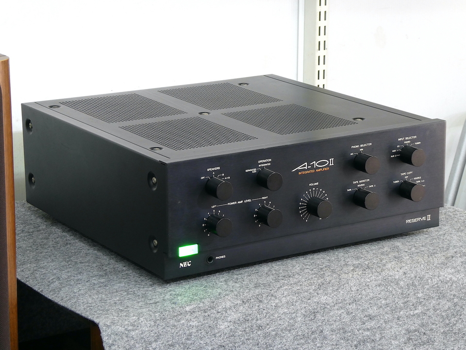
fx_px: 1427
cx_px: 233
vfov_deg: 14.0
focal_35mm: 106
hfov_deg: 18.5
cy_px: 175
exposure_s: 1/8
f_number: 5.1
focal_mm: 19
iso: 200
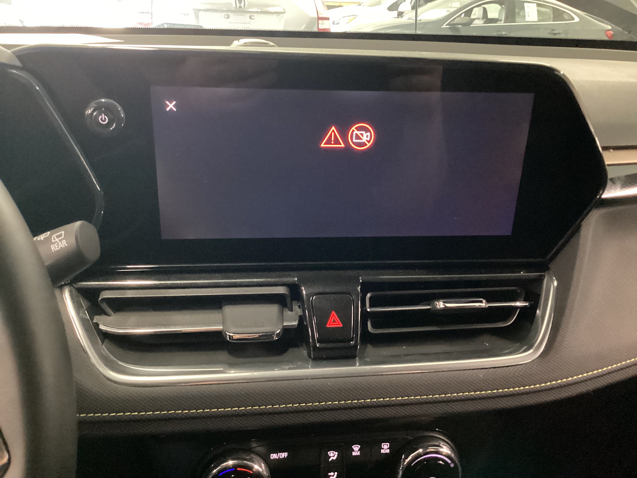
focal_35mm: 31
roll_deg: -2.7
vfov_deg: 45.4
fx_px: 570
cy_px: 239
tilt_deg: -23.6
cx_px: 318
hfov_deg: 58.4
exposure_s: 1/17
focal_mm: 3.3
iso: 640
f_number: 2.4
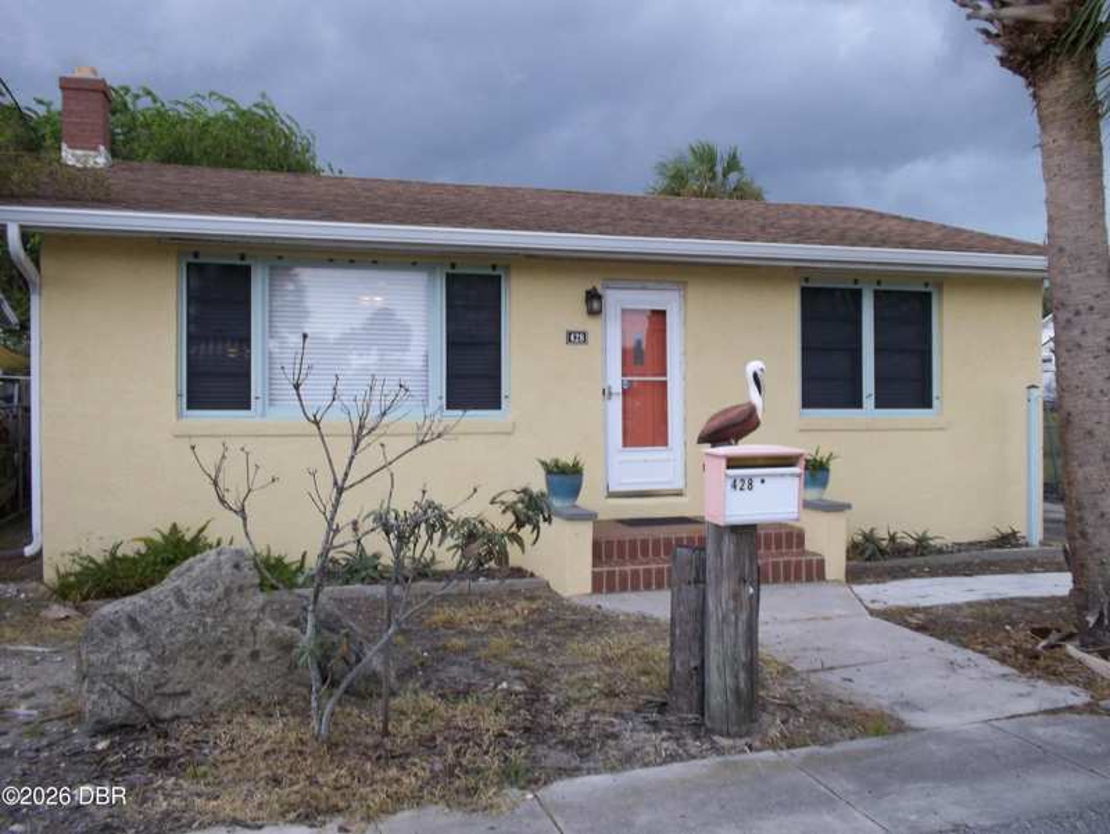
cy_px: 417
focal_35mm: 29
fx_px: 930
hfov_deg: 61.6
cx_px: 555
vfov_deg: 48.3
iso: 80
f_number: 3.3
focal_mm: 4.1
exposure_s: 1/40
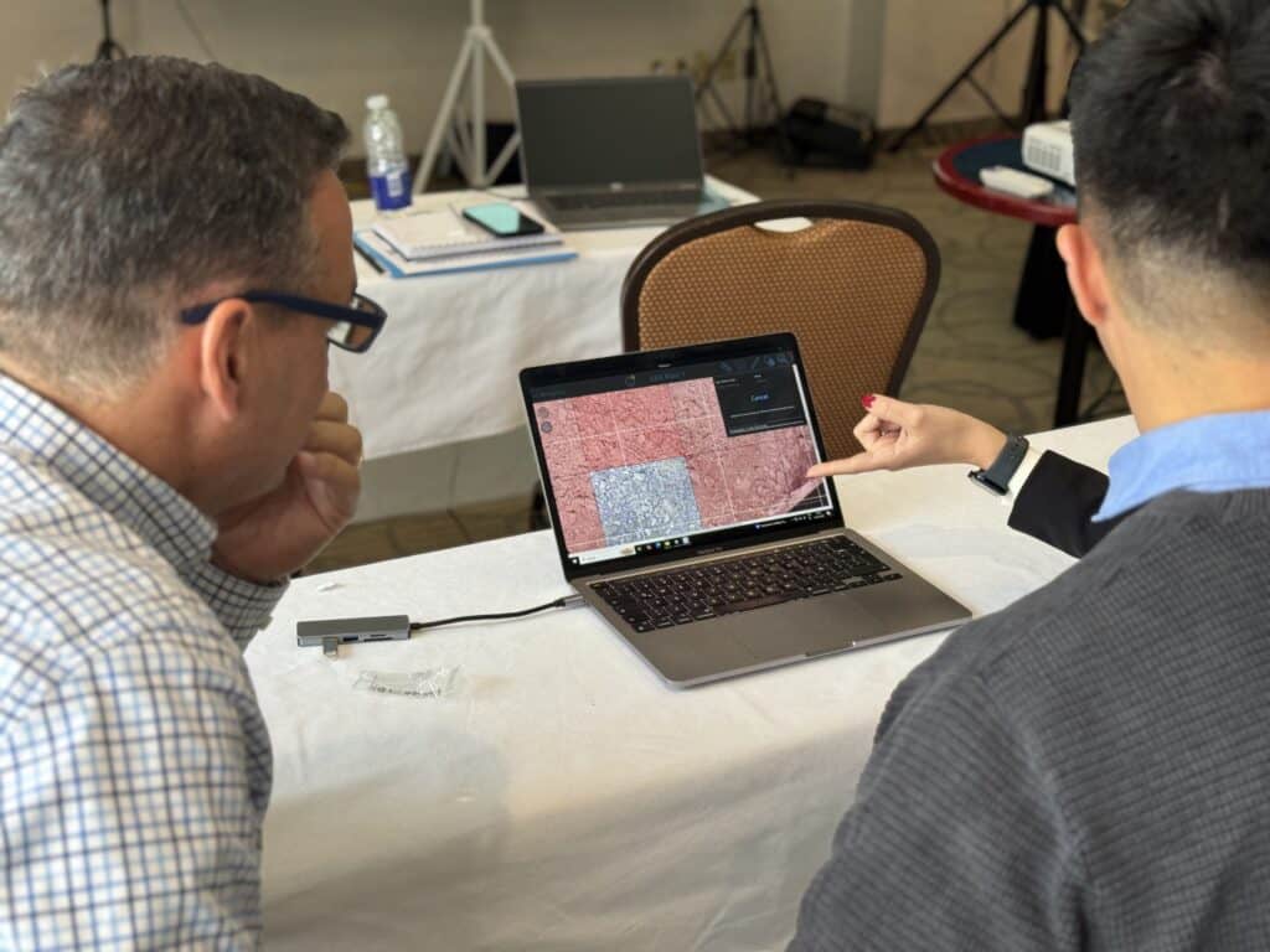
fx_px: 1761
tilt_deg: -21.4
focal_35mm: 48
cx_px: 635
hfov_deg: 39.7
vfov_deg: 30.3
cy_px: 476
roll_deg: -1.2
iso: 50
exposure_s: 1/60
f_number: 1.78
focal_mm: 6.76
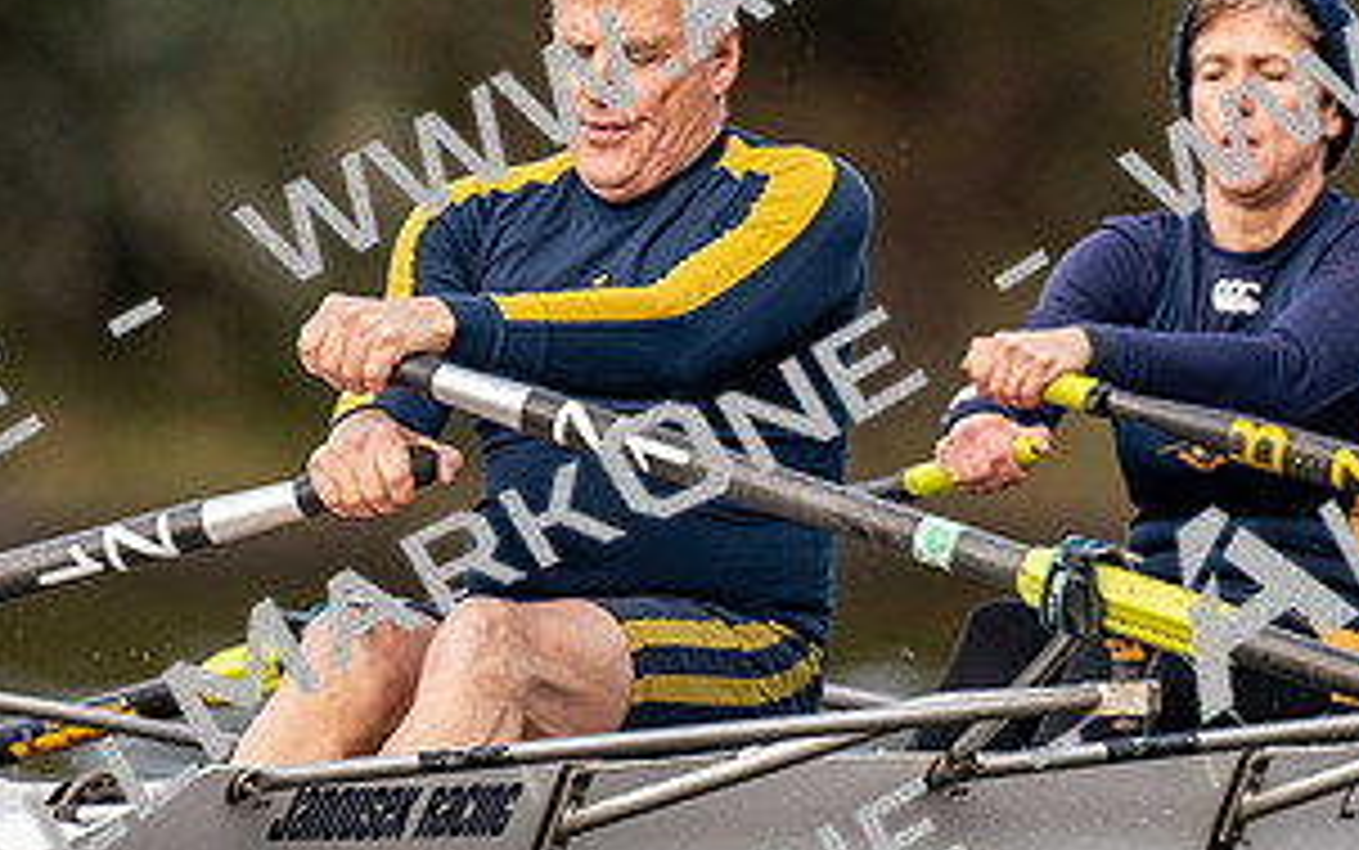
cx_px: 792
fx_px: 43572
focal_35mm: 1176
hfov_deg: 1.8
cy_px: 295
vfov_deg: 1.1
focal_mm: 600
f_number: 4
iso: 1400
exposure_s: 1/2500
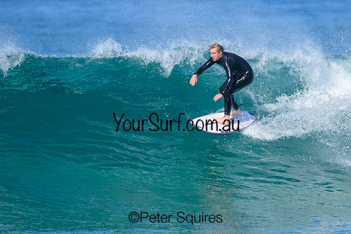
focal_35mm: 1101
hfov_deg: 1.9
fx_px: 10735
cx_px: 176
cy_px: 113
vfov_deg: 1.2
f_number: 6.3
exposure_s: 1/2000
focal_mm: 800
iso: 320
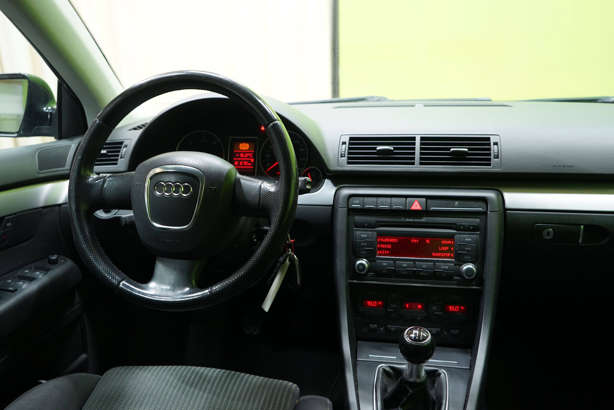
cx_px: 307
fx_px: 546
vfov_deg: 41.1
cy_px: 205
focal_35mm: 32
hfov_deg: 58.7
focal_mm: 32
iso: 800
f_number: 4.5
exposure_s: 1/20
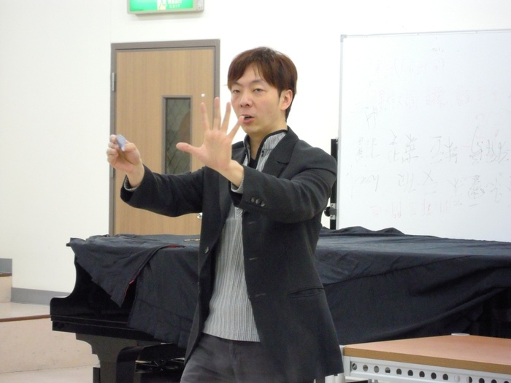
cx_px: 256
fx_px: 2067
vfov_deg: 10.6
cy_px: 192
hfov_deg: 14.1
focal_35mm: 140
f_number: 6.6
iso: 800
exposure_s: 1/30
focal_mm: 25
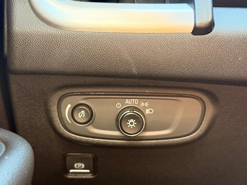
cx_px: 124
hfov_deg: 39.7
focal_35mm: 48
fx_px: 343
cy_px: 92
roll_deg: -2.5
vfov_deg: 30.3
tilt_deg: -10.3
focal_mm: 6.76
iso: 250
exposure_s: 1/47
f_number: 1.78
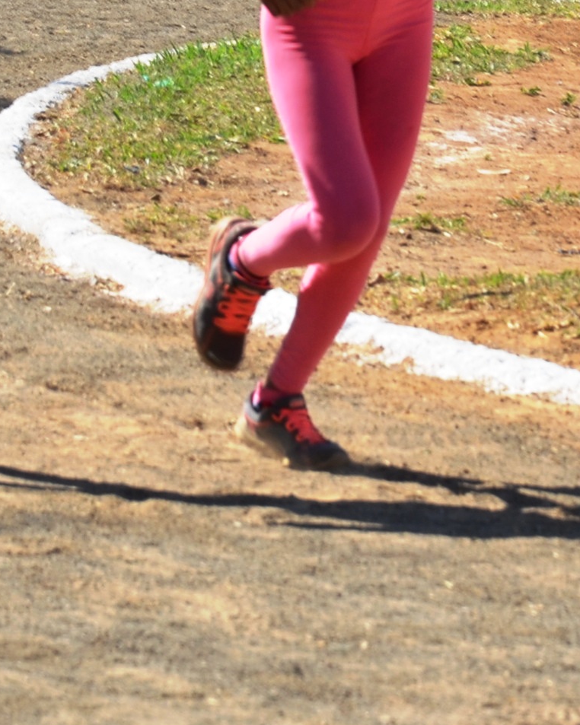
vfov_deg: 4.7
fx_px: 8775
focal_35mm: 409
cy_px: 78
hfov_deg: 3.8
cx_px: 246
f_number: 8
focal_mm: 75
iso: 140
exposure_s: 1/250
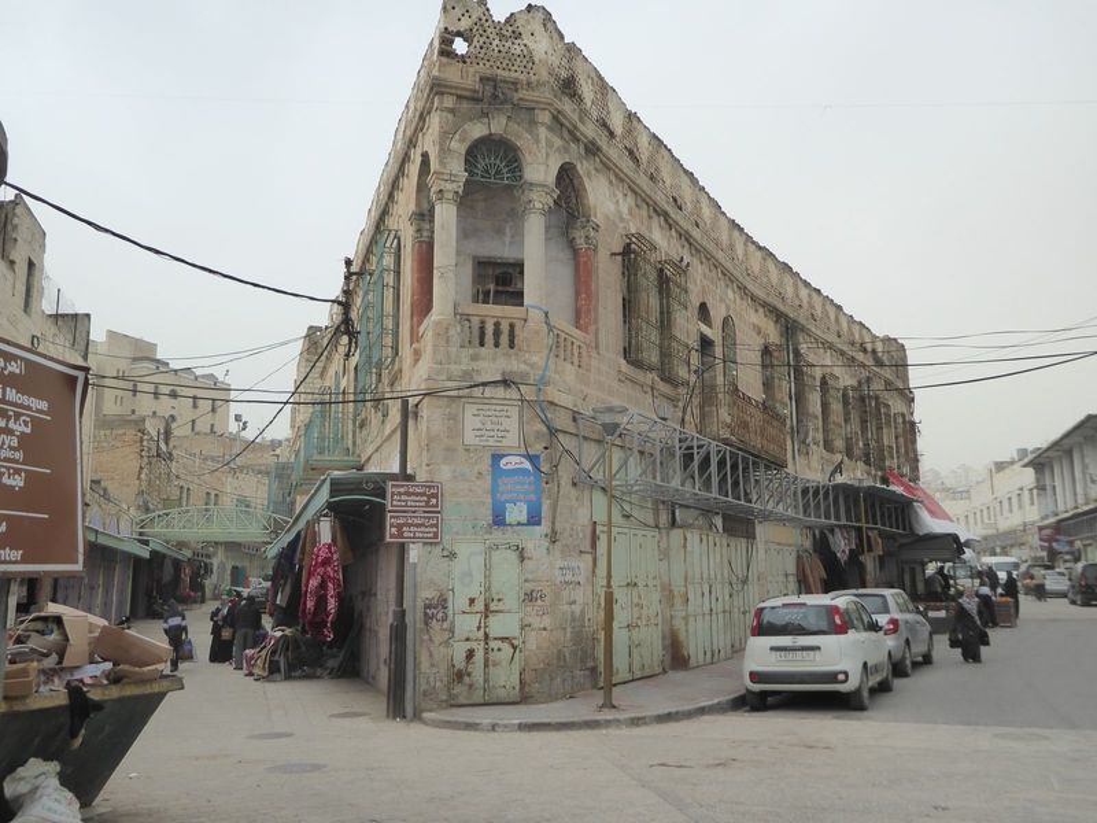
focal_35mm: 32
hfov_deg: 56.8
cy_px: 412
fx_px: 1014
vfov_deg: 44.2
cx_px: 548
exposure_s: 1/500
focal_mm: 5.4
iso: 160
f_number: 3.5
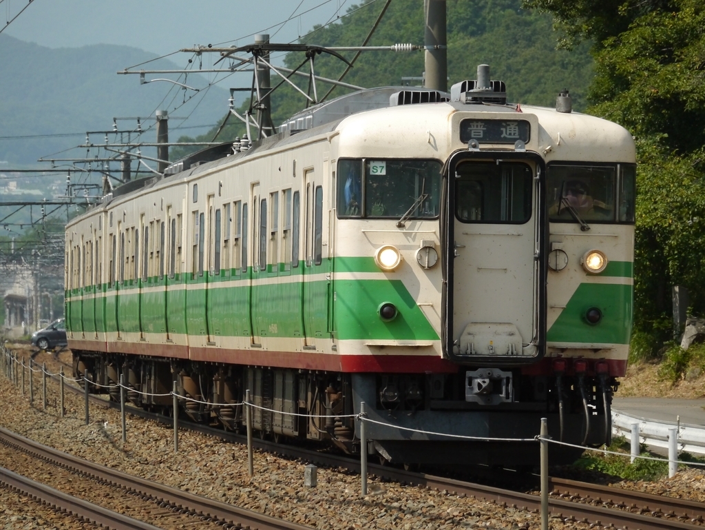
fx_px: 6113
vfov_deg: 5.0
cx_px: 352
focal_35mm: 300
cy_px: 265
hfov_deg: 6.6
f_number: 9
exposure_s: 1/1300
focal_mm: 150
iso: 800
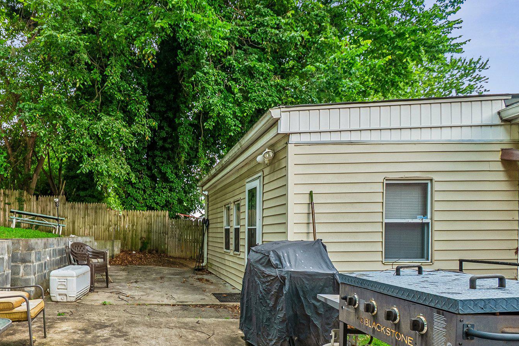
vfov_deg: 53.5
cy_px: 242
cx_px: 129
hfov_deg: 70.9
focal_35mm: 23
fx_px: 331
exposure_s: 1/20
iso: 400
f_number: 5.6
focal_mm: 10
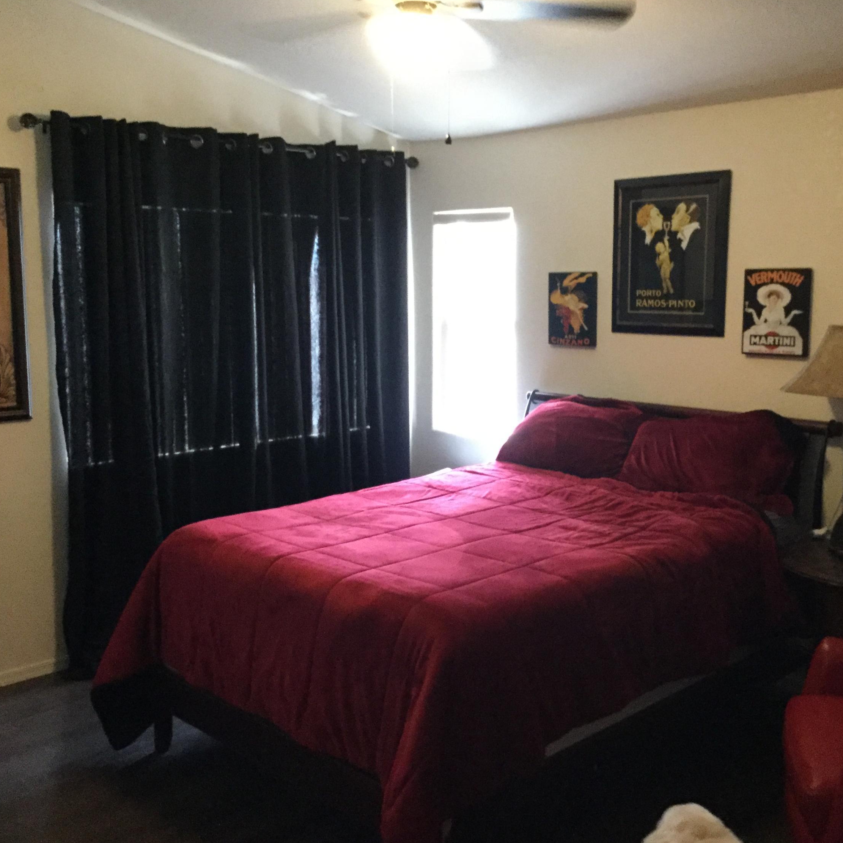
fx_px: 1019
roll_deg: -1.0
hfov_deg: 44.9
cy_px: 422
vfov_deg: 44.9
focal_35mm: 37
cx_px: 461
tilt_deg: -8.4
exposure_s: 1/15
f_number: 2.4
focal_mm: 3.3
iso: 320
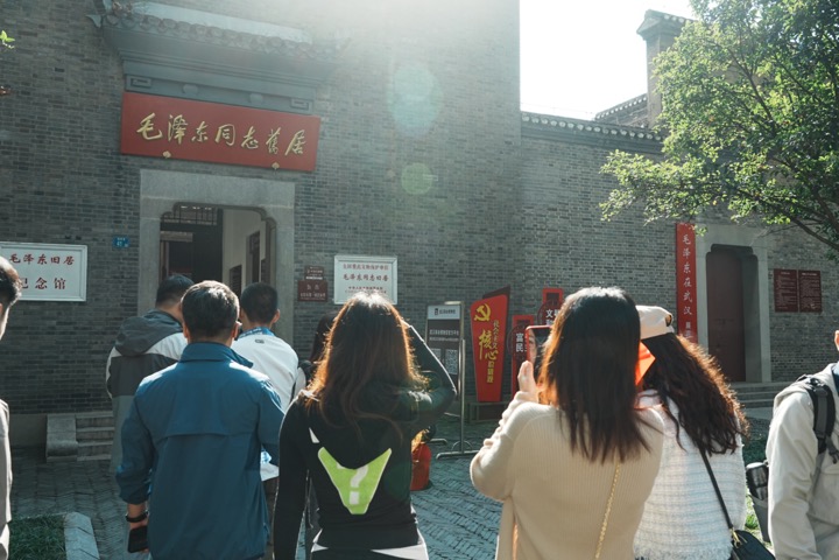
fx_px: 722
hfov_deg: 60.3
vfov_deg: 42.3
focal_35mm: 31
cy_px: 280
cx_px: 420
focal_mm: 31
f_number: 7.1
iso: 500
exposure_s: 1/320
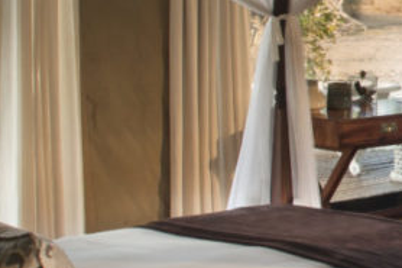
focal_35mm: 98
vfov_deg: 13.7
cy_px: -3
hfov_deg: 17.5
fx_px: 1094
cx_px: 688
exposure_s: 1/45
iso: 200
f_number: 9.5
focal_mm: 17
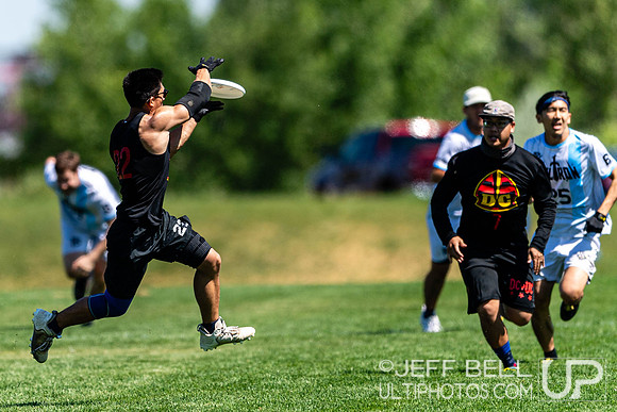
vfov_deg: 1.7
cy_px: 195
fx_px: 13787
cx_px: 163
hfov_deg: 2.6
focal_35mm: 804
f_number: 2.8
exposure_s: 1/3200
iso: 160
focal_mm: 400
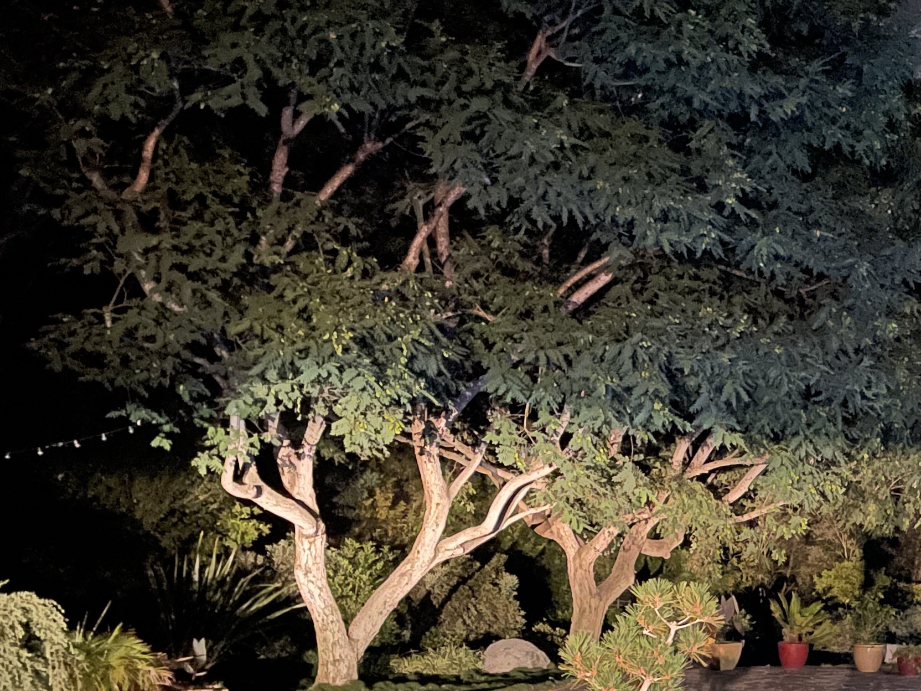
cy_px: 479
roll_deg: -2.0
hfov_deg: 28.8
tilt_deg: -0.5
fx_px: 1676
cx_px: 922
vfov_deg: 23.1
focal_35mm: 63
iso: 2500
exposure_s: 1/5
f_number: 1.6
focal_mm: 5.1
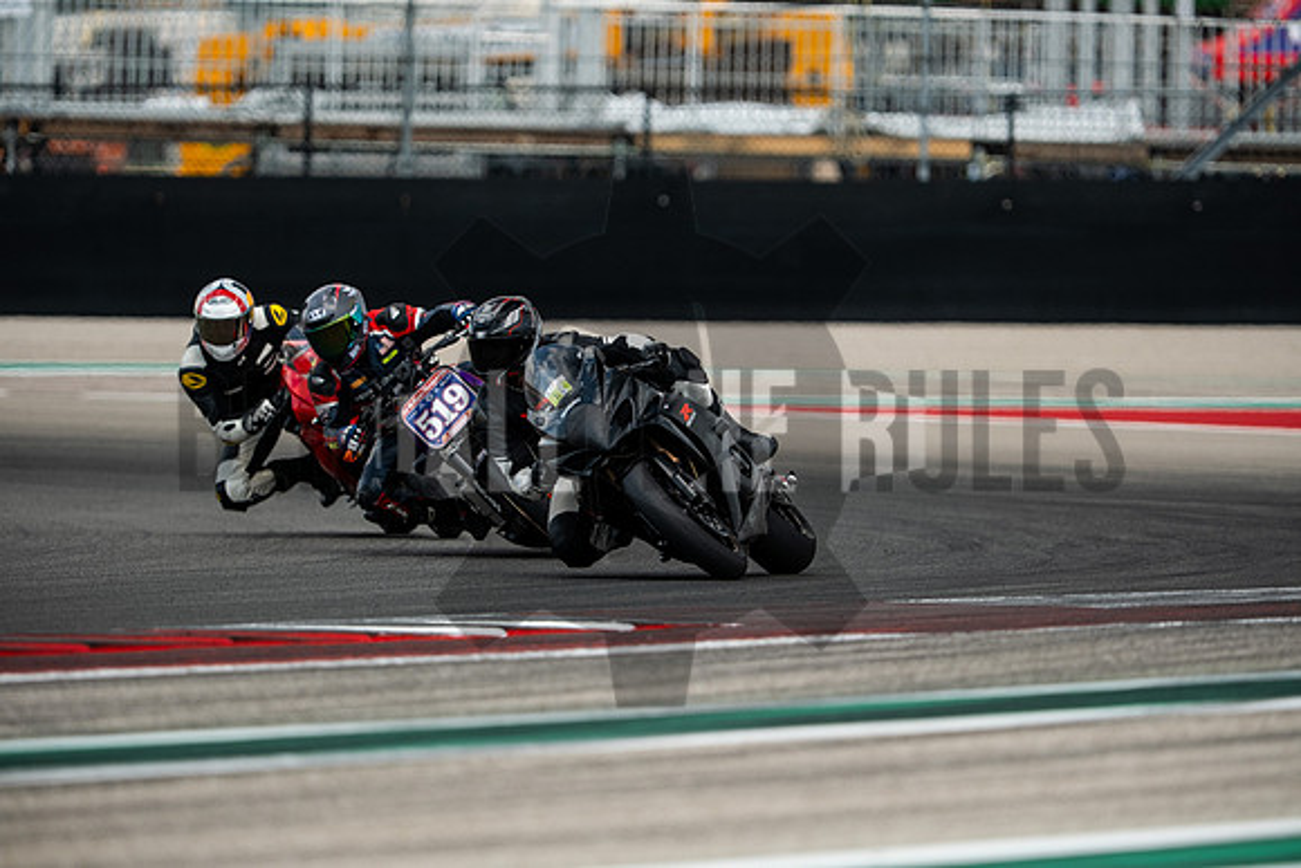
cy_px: 434
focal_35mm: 420
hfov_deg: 4.9
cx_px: 650
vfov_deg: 3.3
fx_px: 15181
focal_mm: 280
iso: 500
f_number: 2.8
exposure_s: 1/2500
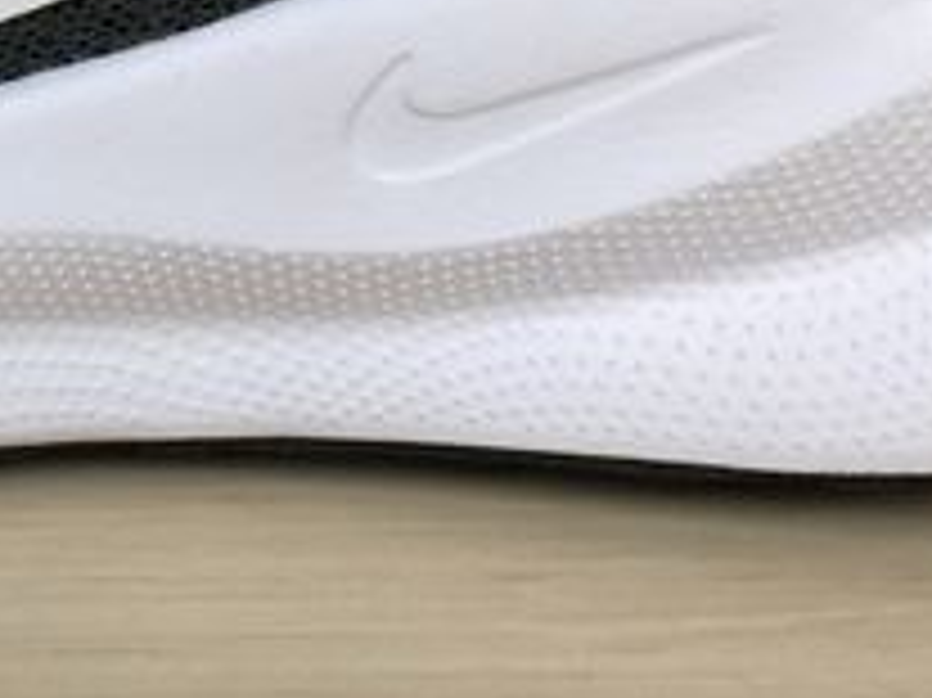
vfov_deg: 12.8
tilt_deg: -10.3
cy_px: -162
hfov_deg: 16.9
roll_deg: +0.5
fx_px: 3014
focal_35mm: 112
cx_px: -158
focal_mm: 4.15
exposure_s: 1/120
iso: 25
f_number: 2.2
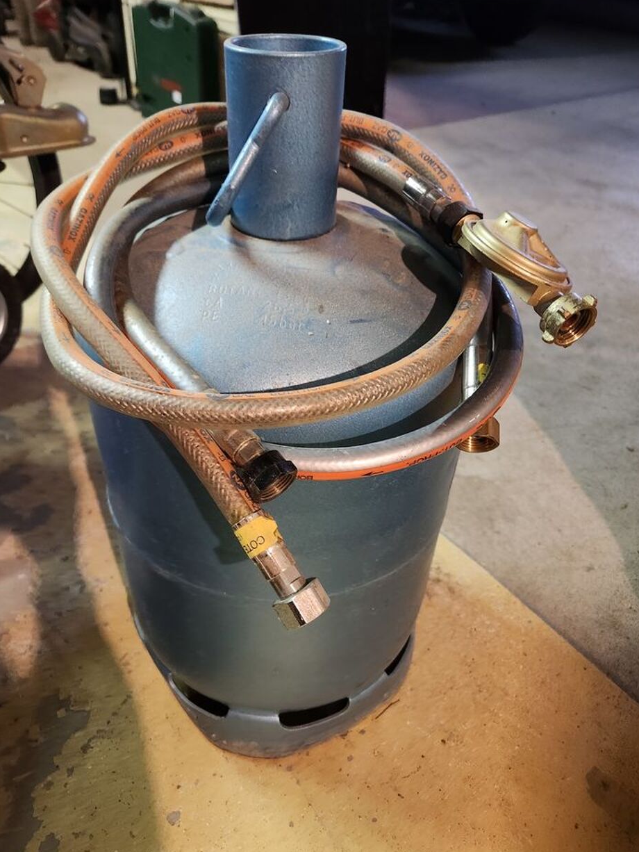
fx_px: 615
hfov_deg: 54.9
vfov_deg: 69.3
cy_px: 445
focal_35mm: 25
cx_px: 301
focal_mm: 5.4
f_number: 1.8
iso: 640
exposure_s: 1/25
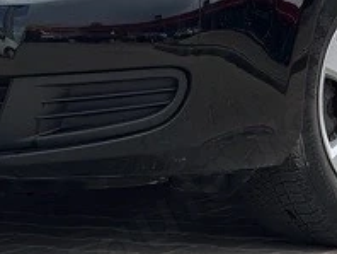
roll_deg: +0.8
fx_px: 4913
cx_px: 279
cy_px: -193
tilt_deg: -3.2
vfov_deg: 2.9
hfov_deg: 3.9
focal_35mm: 504
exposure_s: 1/619
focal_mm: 16.89
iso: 50
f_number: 2.8
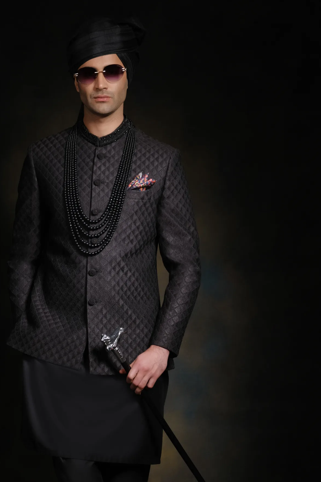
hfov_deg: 16.8
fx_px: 1083
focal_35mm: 81
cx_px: 98
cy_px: 346
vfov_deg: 24.8
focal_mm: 37.4
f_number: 5
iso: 250
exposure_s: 1/125
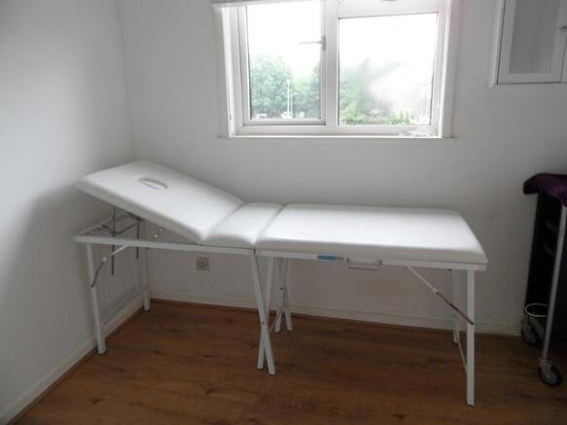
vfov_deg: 56.8
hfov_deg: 71.6
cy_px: 212
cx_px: 284
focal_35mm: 24
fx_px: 393
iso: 100
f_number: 3.2
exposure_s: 1/45
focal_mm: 3.9
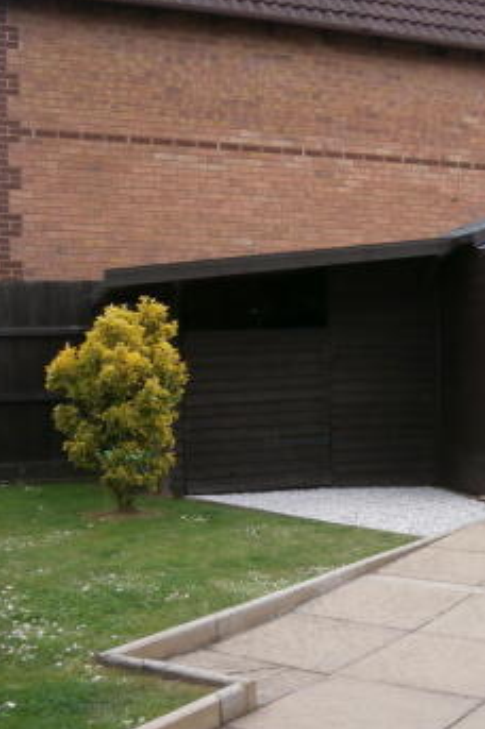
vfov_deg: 42.7
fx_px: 931
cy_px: 416
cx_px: 424
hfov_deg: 28.2
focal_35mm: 46
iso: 80
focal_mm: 4.7
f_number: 2.8
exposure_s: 1/400
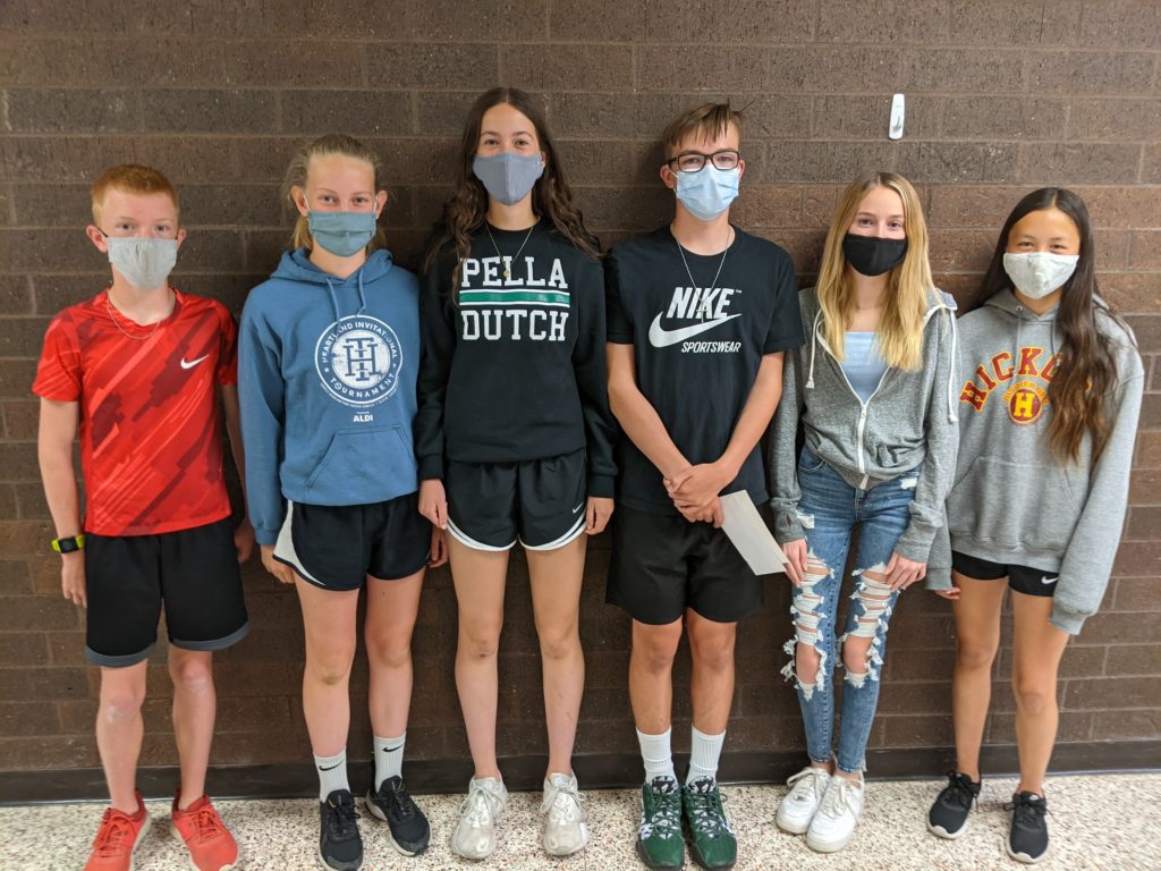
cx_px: 580
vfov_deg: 51.4
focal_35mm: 27
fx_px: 906
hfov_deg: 65.3
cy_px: 436
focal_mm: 4.44
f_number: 1.8
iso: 84
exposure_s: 1/24
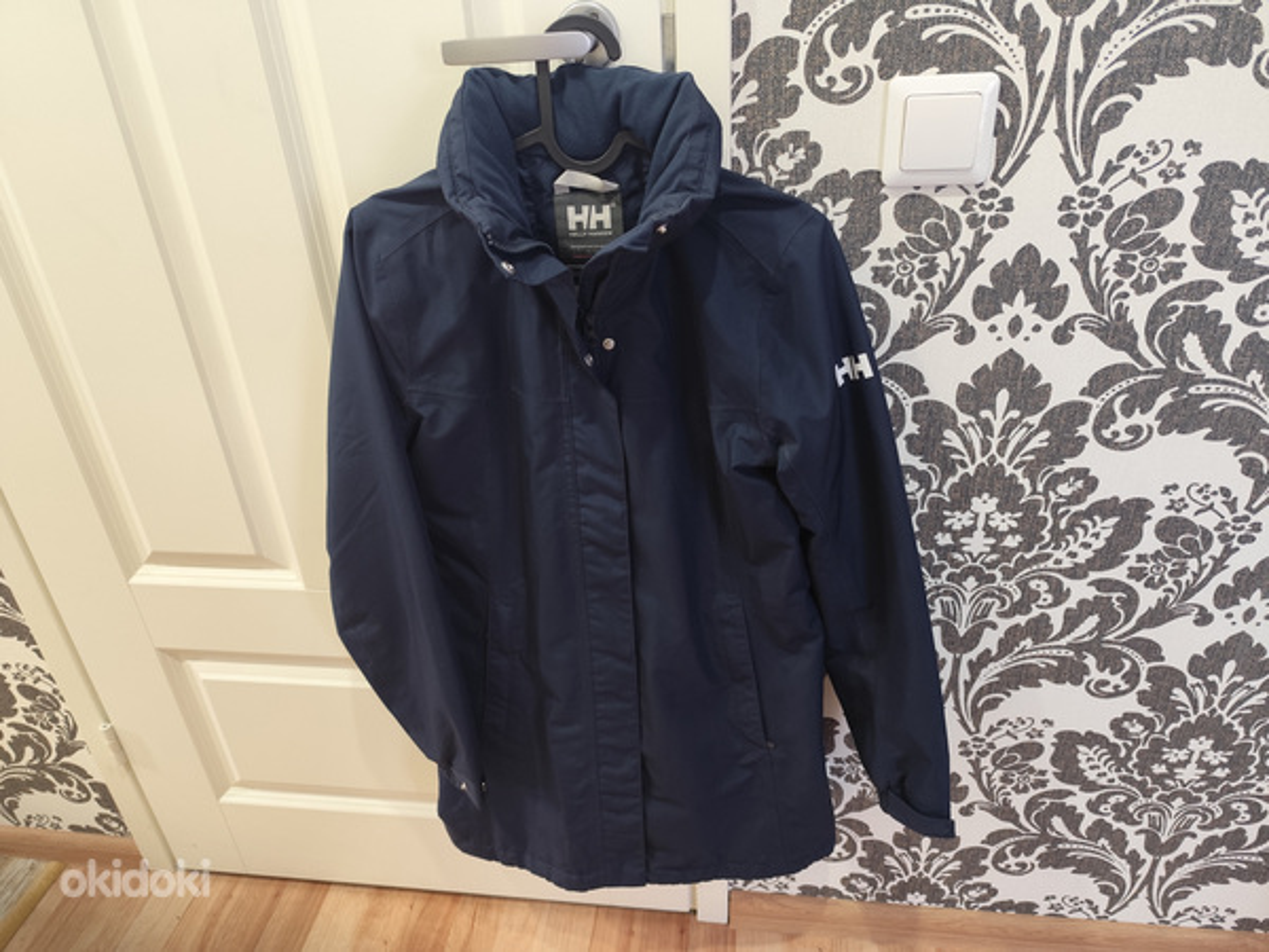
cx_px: 634
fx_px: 843
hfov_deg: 73.9
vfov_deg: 58.9
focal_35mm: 23
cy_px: 476
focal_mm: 6.19
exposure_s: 1/33.3
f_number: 1.65
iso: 800
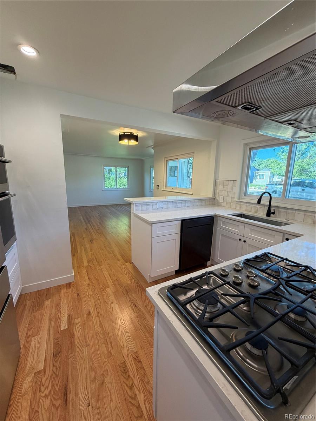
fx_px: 170
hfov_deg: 85.7
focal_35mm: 14
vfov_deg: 102.1
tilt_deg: -12.1
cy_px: 210
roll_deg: -0.5
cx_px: 158
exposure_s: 1/120
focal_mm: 2.22
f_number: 2.2
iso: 160
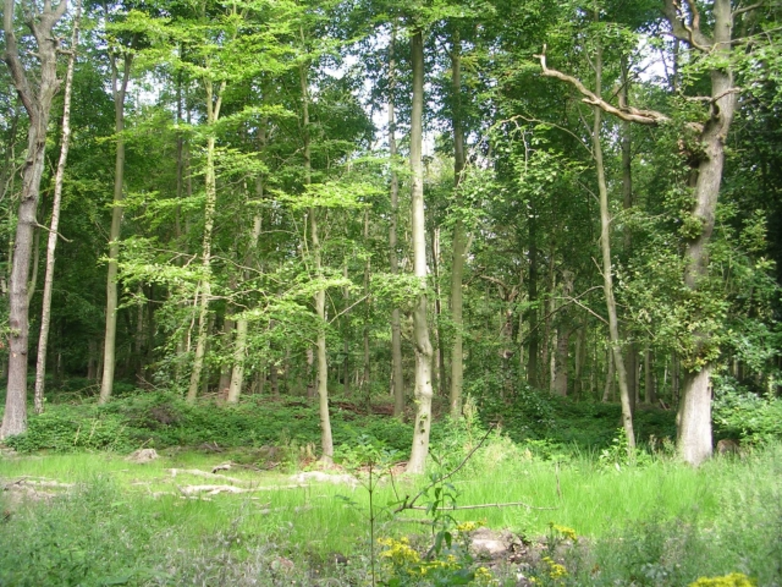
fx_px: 858
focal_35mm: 38
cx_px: 391
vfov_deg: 37.7
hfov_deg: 49.0
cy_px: 294
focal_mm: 5.8
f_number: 2.8
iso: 50
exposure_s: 1/90.3
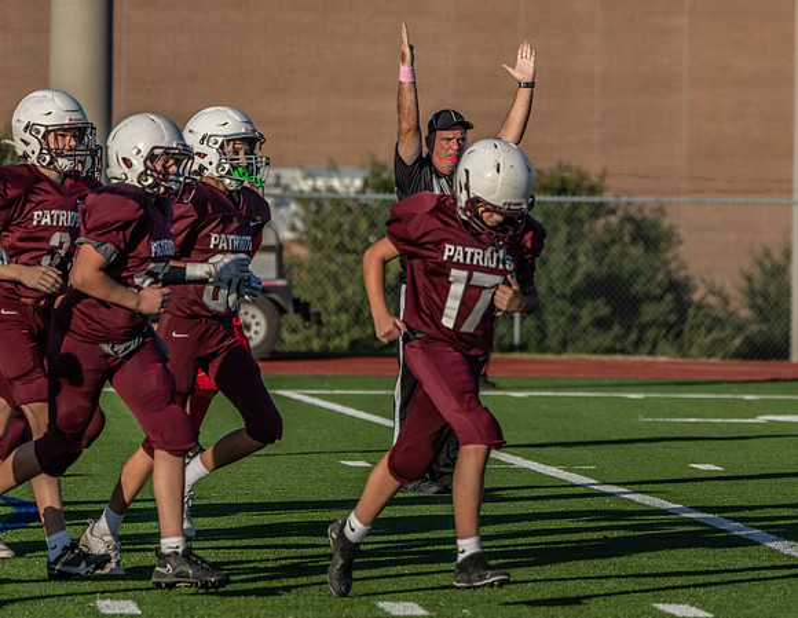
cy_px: 351
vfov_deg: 5.5
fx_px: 6425
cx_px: 540
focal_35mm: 276
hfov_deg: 7.1
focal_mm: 206
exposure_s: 1/1000
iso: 125
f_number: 5.6
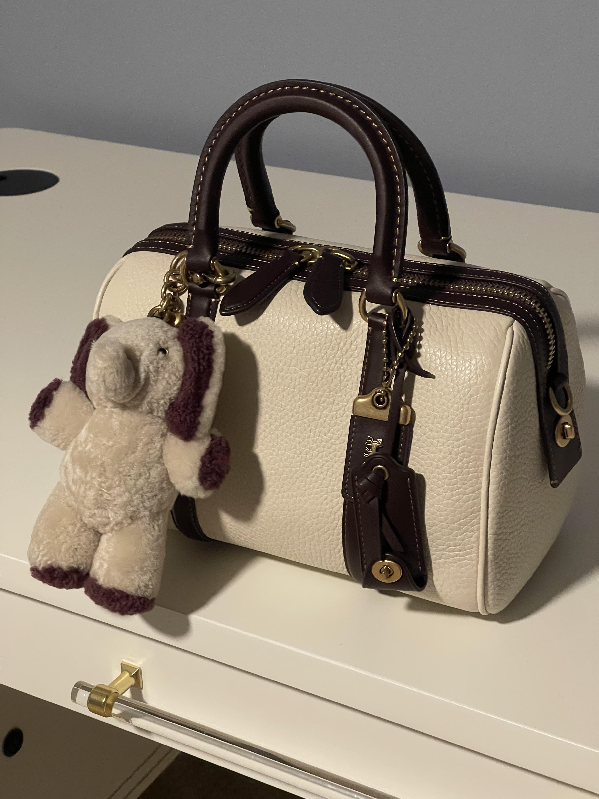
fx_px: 1477
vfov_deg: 30.3
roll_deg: +2.6
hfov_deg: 22.9
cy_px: 400
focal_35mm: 64
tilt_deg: -26.4
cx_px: 300
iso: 800
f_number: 2.2
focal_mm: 7.5
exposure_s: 1/40
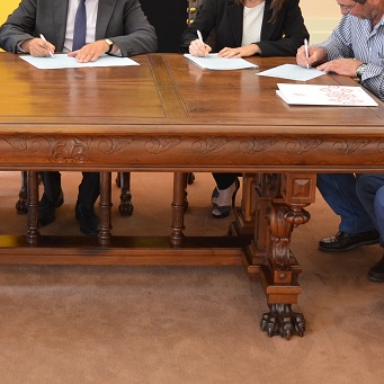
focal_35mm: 82
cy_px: 83
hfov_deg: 21.0
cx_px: 98
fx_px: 1029
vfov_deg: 20.9
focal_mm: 22
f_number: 4
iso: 800
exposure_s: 1/60
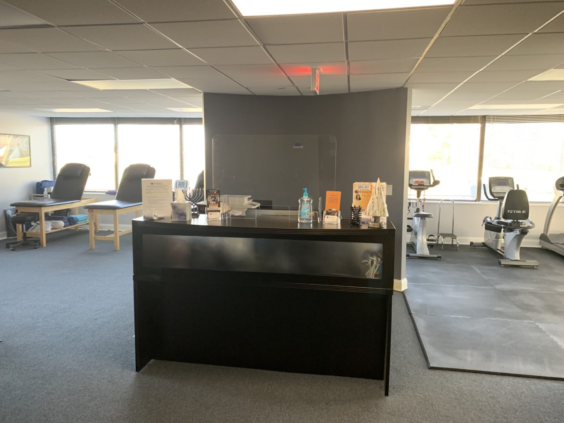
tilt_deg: -5.6
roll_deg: +0.1
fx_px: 424
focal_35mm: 26
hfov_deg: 67.3
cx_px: 282
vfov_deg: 53.1
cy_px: 212
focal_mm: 4.25
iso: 320
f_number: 1.8
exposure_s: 1/40
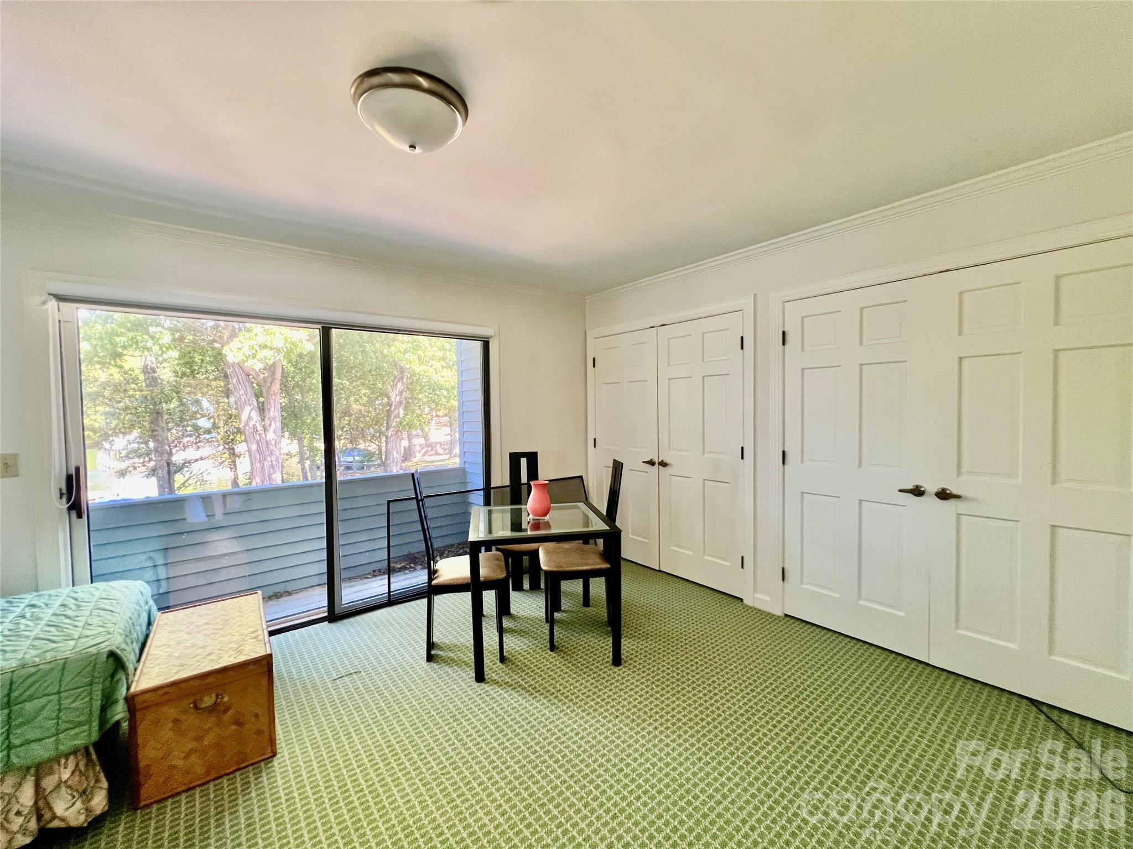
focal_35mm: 13
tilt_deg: -2.3
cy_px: 424
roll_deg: +1.3
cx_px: 566
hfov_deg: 106.2
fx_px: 425
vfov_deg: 89.9
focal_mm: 1.57
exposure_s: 1/91
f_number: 1.8
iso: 250
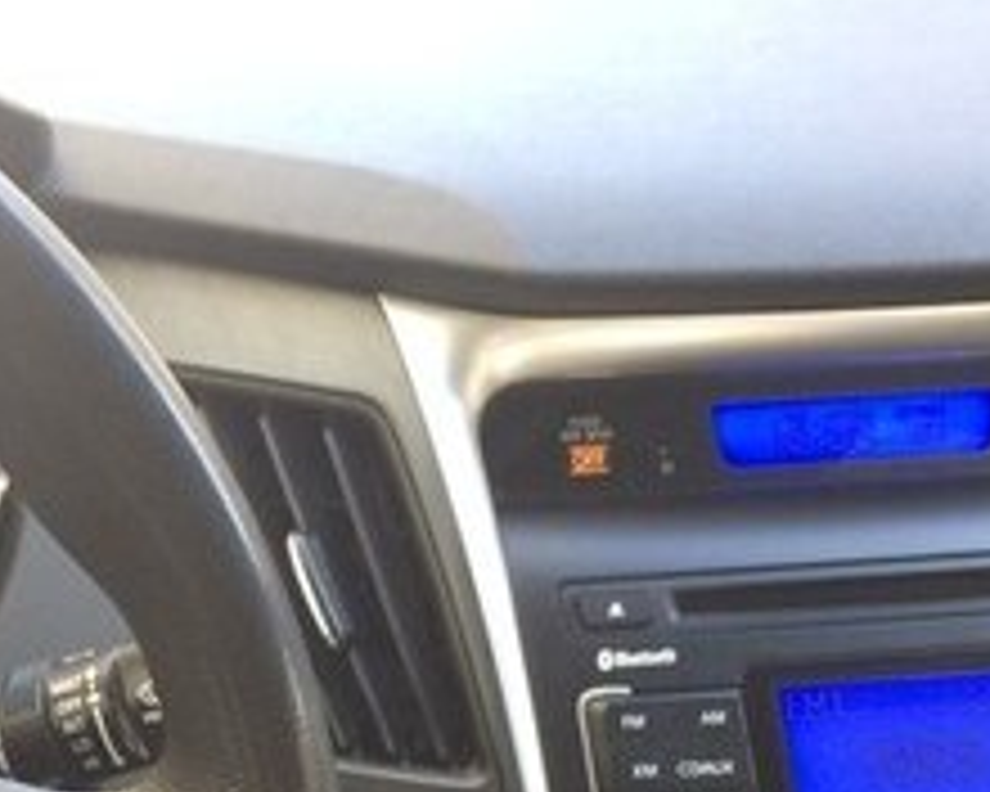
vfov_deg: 16.9
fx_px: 2491
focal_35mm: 85
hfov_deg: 21.9
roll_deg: -1.5
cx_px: 72
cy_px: 1069
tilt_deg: -33.2
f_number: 2.2
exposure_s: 1/33
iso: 50
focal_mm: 4.15
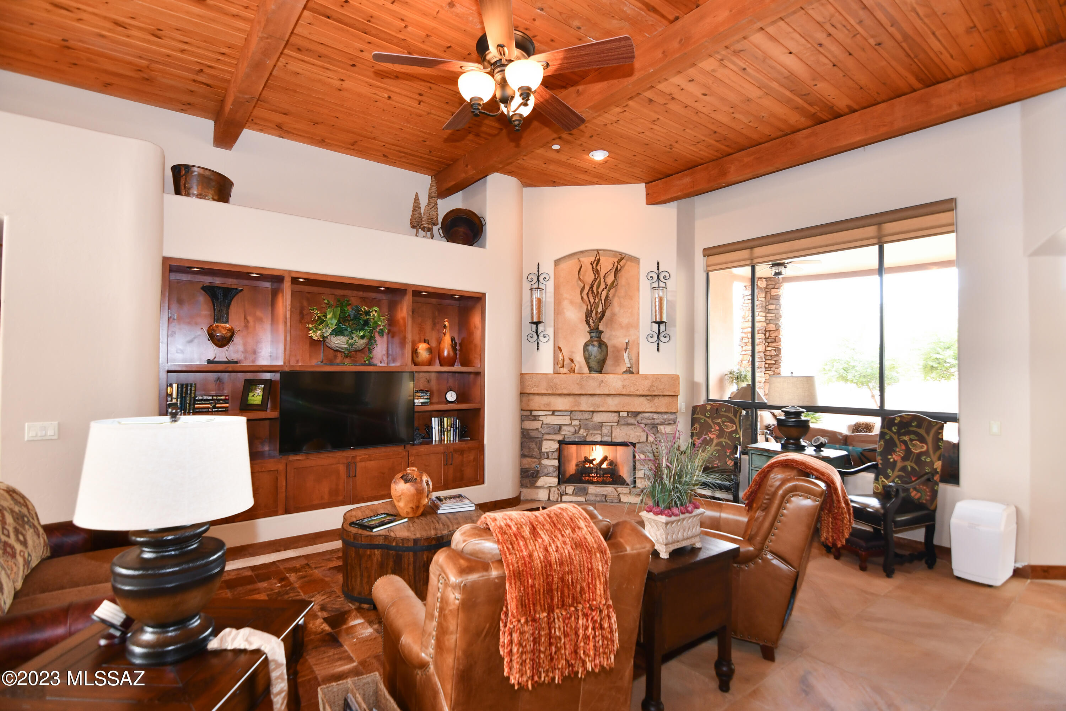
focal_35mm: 16
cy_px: 356
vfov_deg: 73.7
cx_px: 533
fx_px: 474
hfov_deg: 96.7
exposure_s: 1/60
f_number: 4
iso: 360
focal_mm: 11
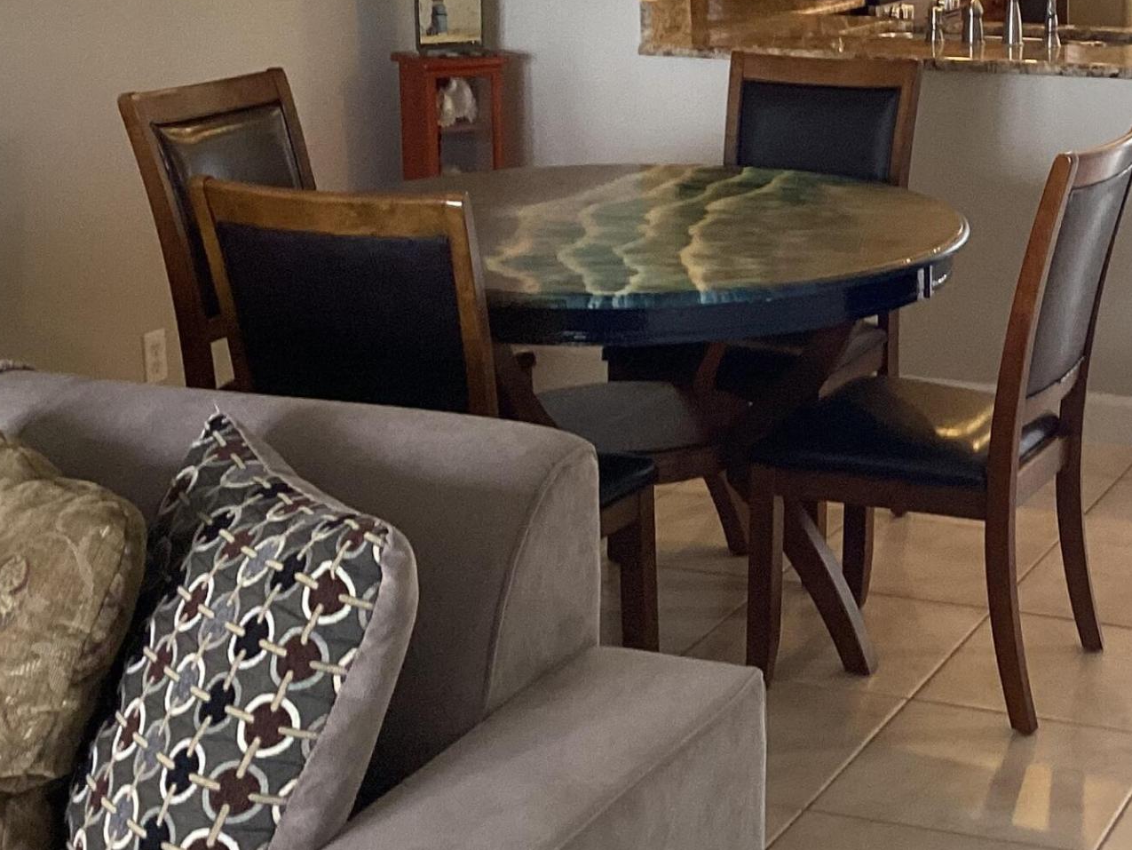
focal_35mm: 70
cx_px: 973
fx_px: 2290
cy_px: 165
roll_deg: +0.9
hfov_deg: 27.0
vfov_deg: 20.8
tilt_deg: -8.3
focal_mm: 3.3
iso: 80
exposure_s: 1/60
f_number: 2.4
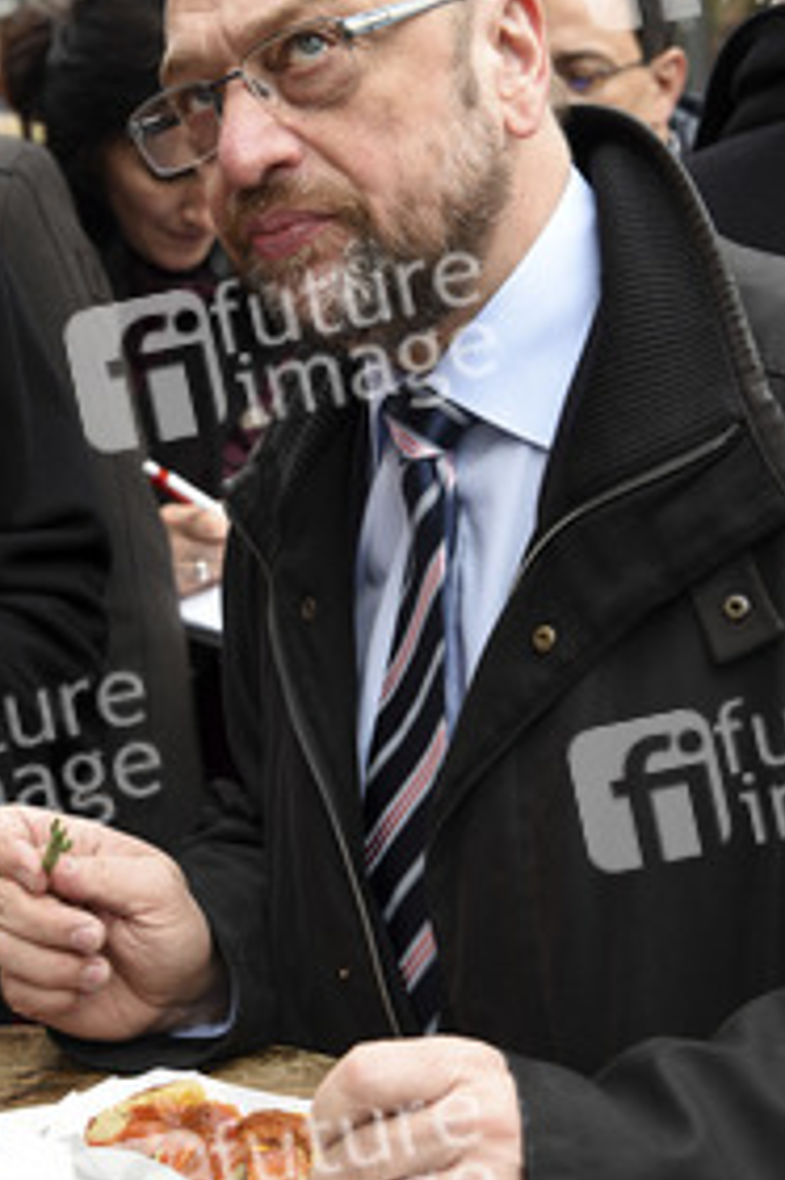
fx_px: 2423
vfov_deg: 27.4
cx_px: 403
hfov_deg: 18.4
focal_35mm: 74
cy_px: 563
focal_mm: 52
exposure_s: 1/160
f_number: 5.6
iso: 320
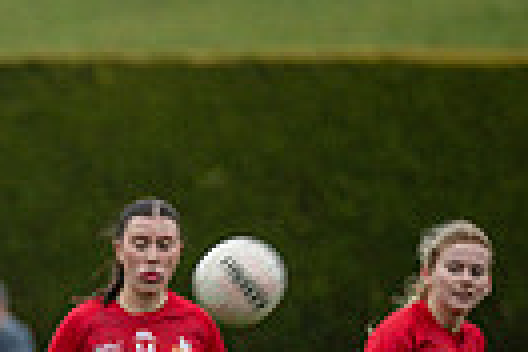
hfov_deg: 1.6
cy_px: 698
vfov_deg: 1.0
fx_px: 19388
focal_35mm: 1322
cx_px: -572
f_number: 2.8
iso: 800
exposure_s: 1/640
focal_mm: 300
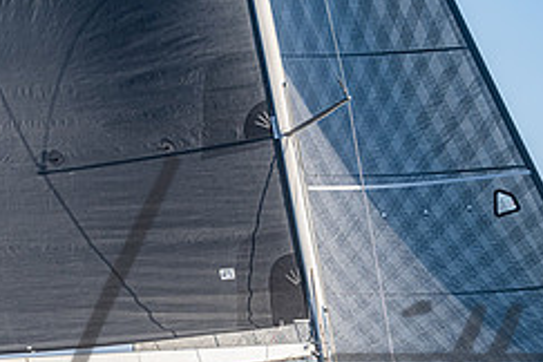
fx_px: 4148
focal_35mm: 275
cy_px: 410
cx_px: 201
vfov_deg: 5.0
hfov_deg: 7.5
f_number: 6.3
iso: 400
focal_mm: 115
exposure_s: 1/1000
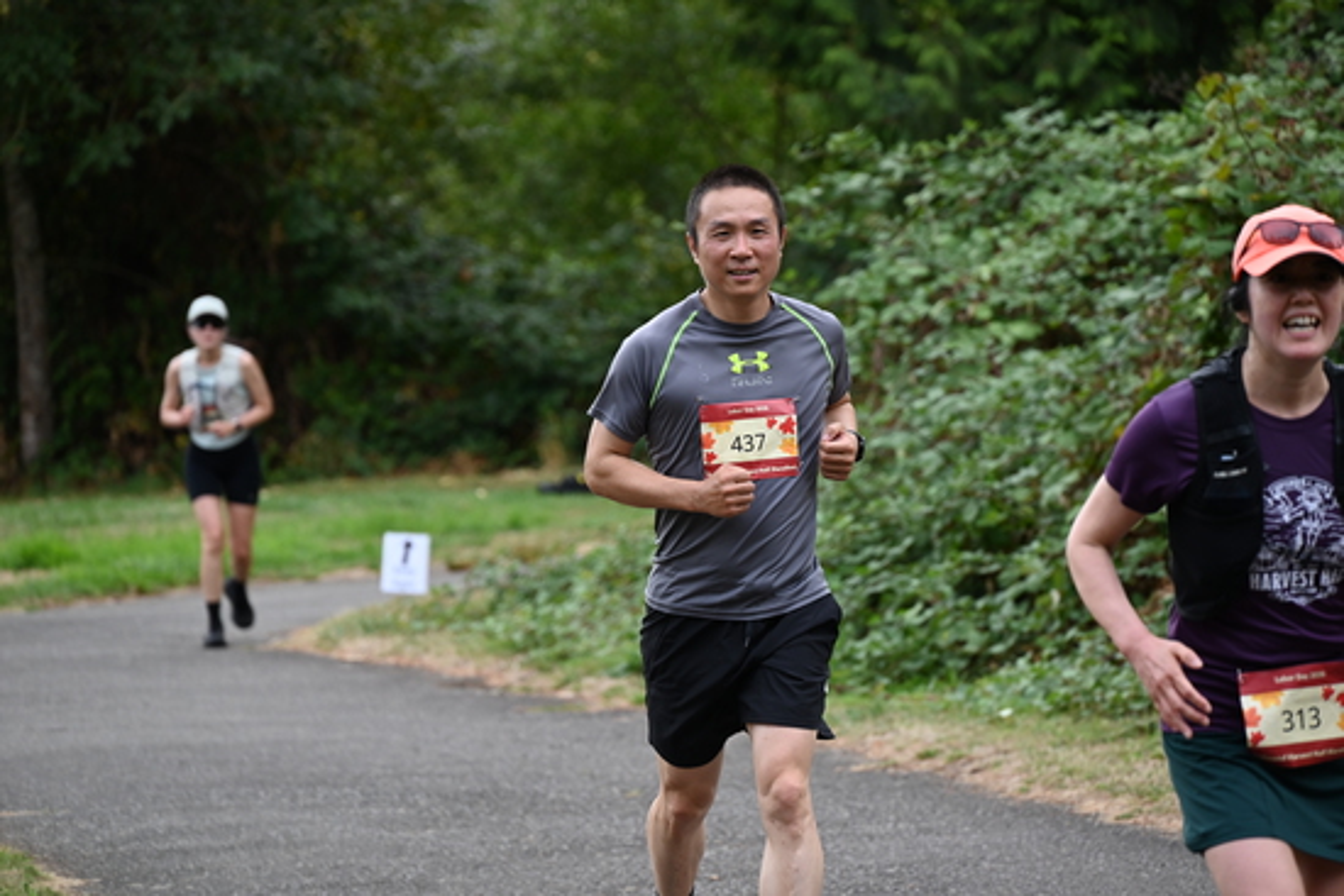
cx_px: 672
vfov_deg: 6.9
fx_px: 7468
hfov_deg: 10.3
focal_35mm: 200
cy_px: 448
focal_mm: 200
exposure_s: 1/320
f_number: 6.3
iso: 400
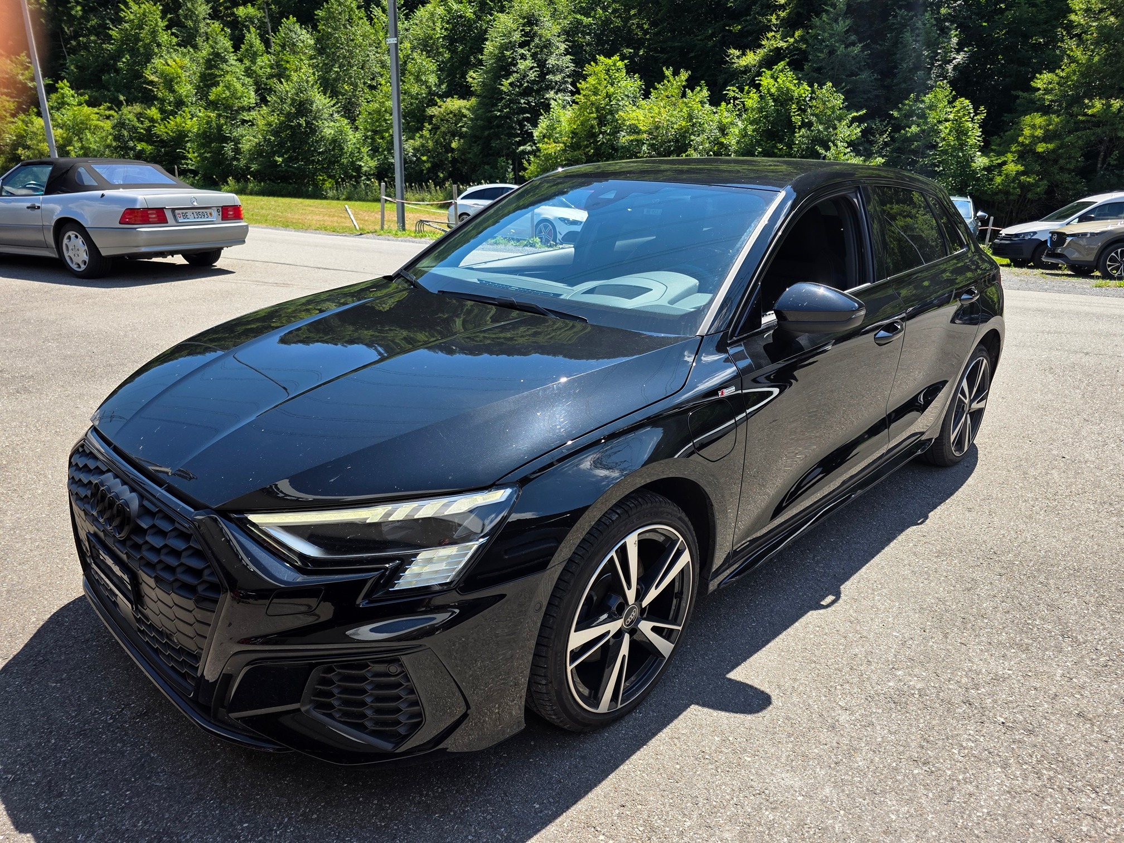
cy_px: 422
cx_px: 562
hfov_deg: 73.9
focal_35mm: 23
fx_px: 747
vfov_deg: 58.9
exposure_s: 1/2038
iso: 80
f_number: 1.7
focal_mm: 6.3
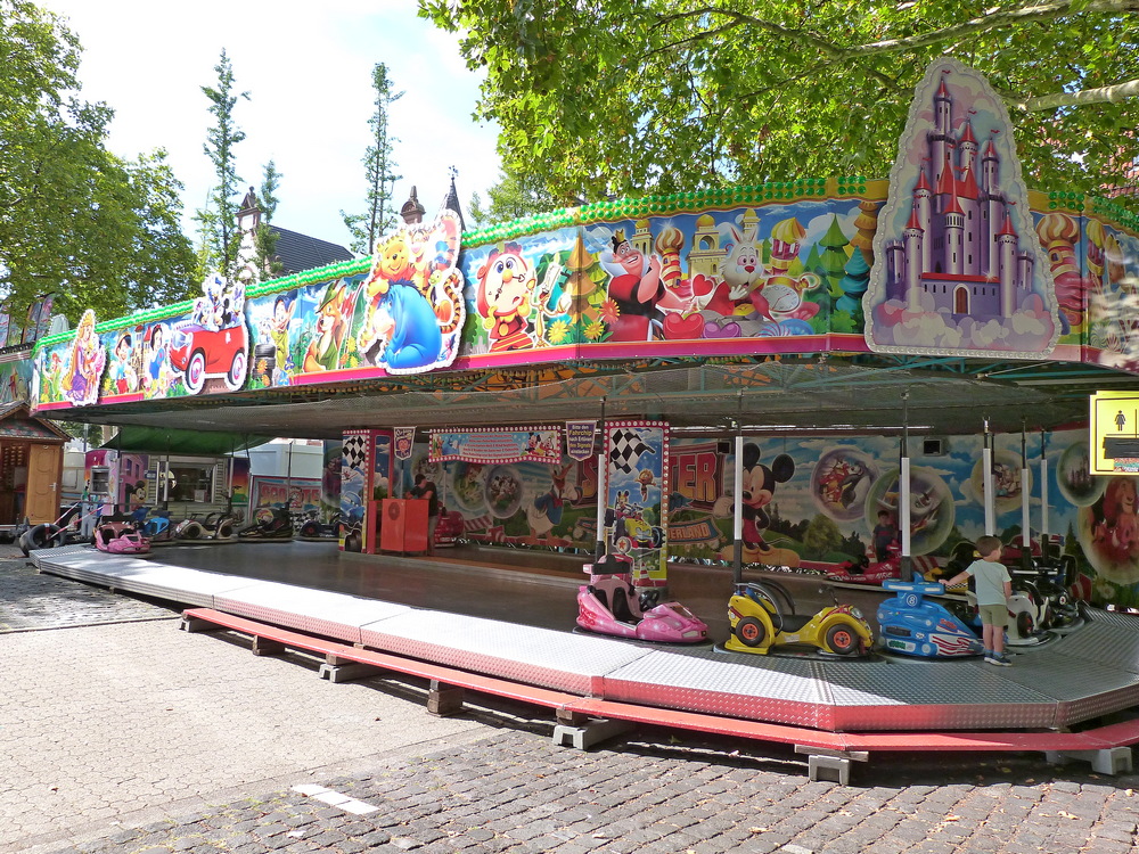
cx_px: 570
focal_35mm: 25
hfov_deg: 69.4
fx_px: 823
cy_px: 427
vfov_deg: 54.9
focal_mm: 4.5
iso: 160
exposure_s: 1/250
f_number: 4
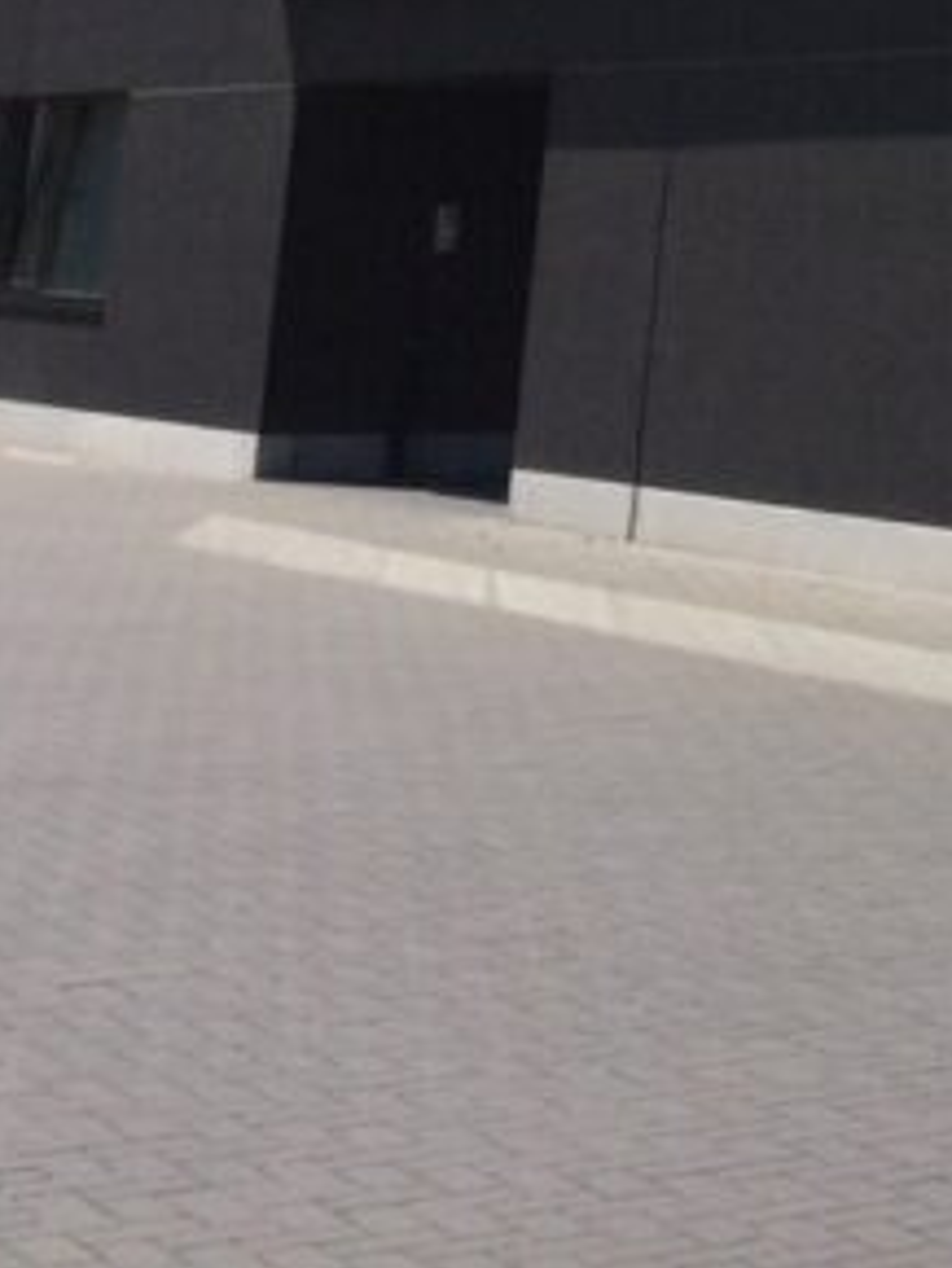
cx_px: 1860
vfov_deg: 16.4
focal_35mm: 112
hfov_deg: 11.9
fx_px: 4104
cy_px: -496
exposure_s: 1/2564
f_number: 2.2
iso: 32
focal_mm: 4.12
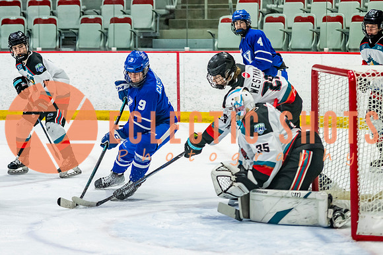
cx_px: 102
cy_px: 111
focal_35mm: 186
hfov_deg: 11.0
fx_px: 1976
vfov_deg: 7.4
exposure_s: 1/1000
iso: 1600
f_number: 3.2
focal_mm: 102
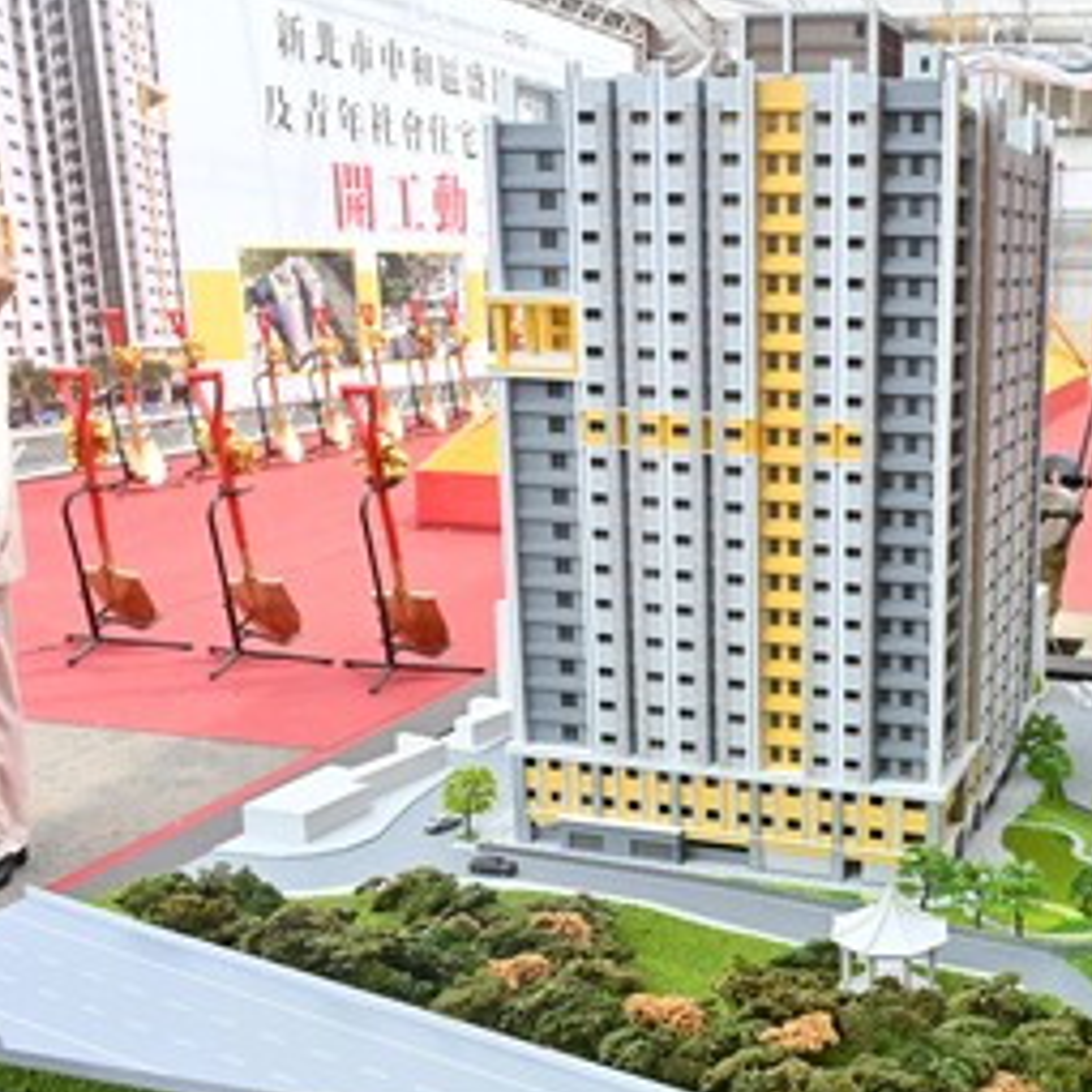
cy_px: 555
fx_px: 1142
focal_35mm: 32
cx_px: 826
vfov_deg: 51.1
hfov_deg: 49.0
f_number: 8
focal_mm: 24
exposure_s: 1/125
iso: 140
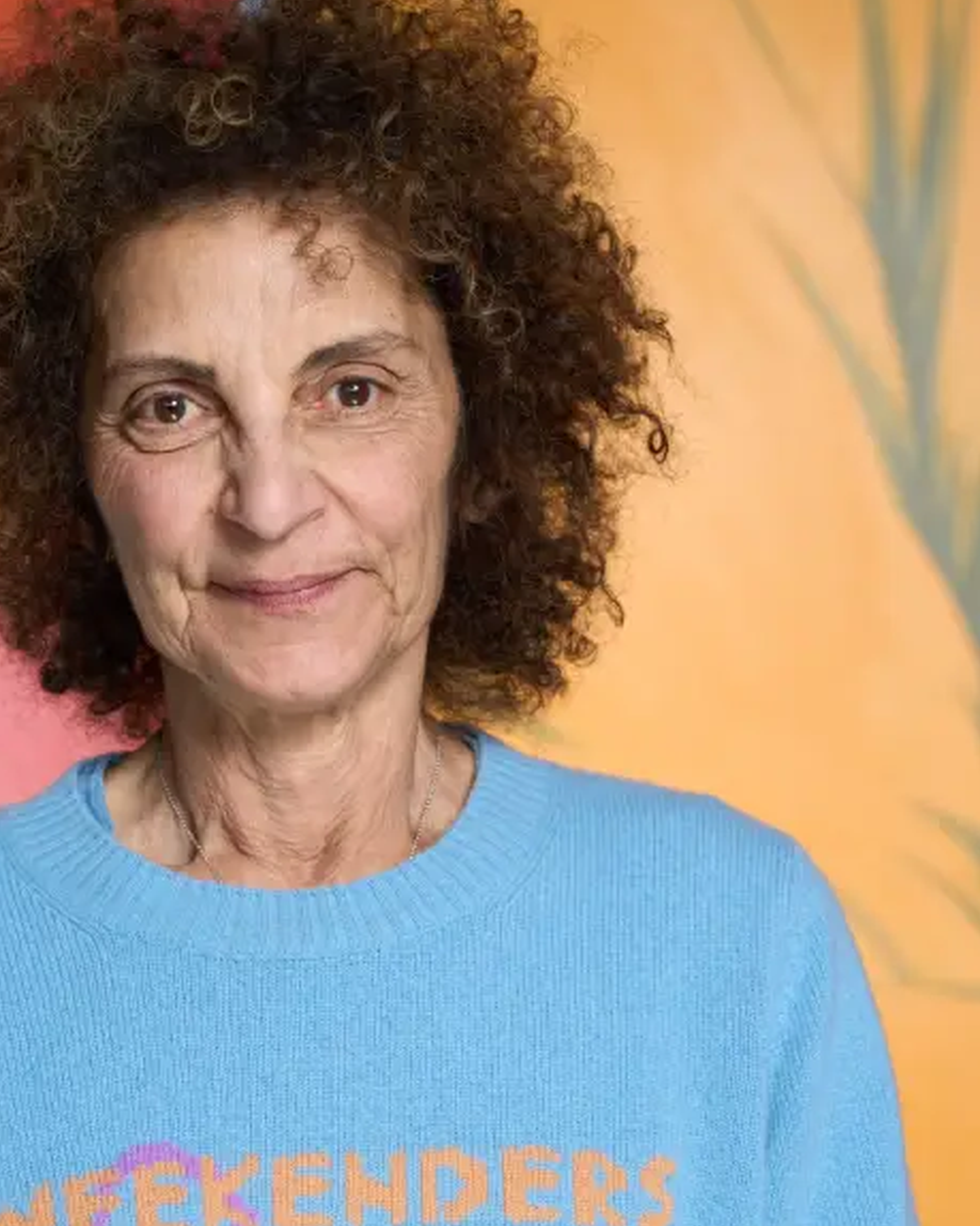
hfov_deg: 12.3
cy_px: 807
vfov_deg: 15.4
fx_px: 4533
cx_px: 342
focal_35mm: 125
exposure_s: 1/100
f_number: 5
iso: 400
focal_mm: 85
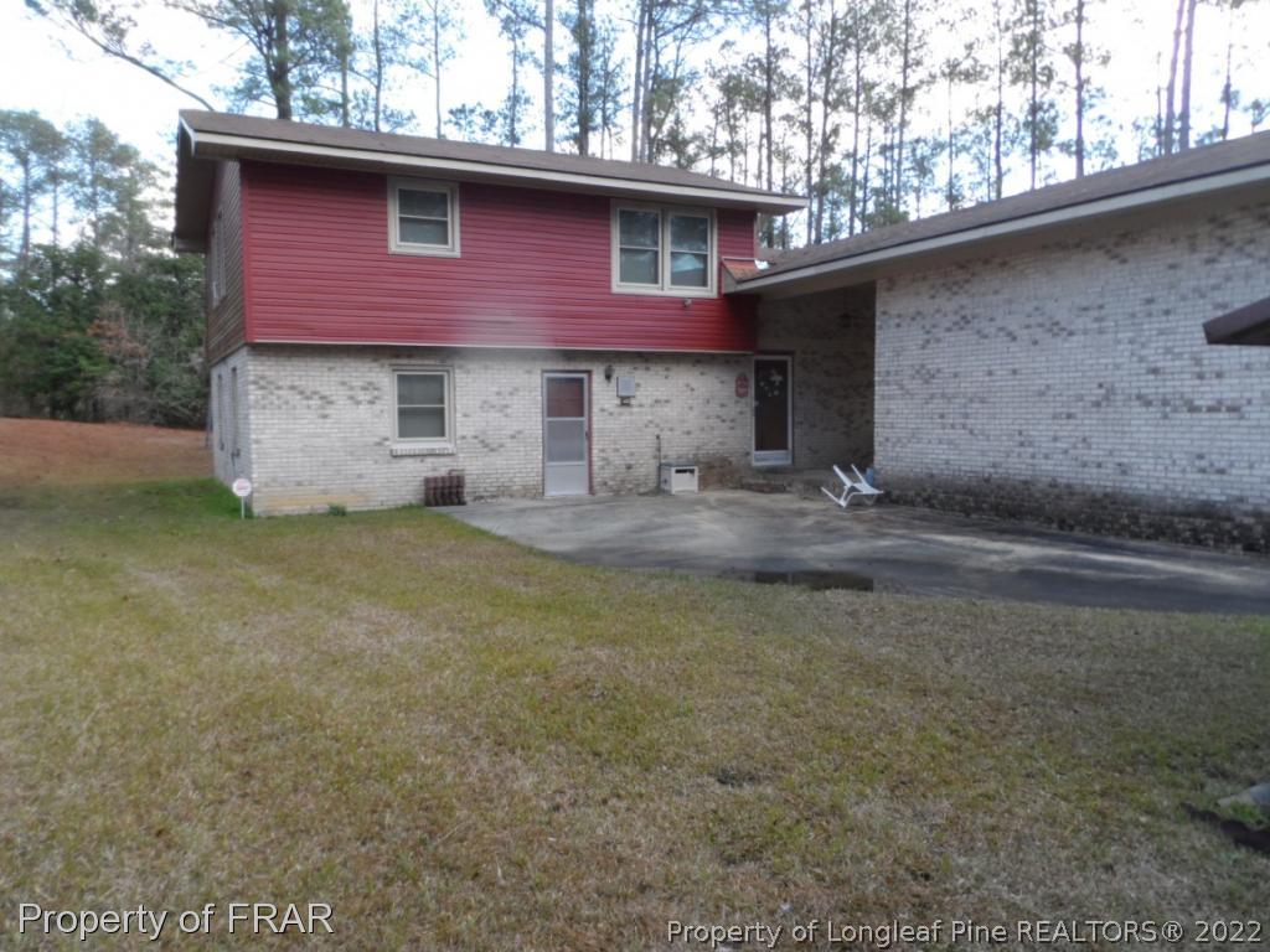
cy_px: 476
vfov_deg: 56.8
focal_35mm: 24
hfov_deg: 71.6
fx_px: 881
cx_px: 635
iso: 80
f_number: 3.2
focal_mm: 4
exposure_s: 1/90
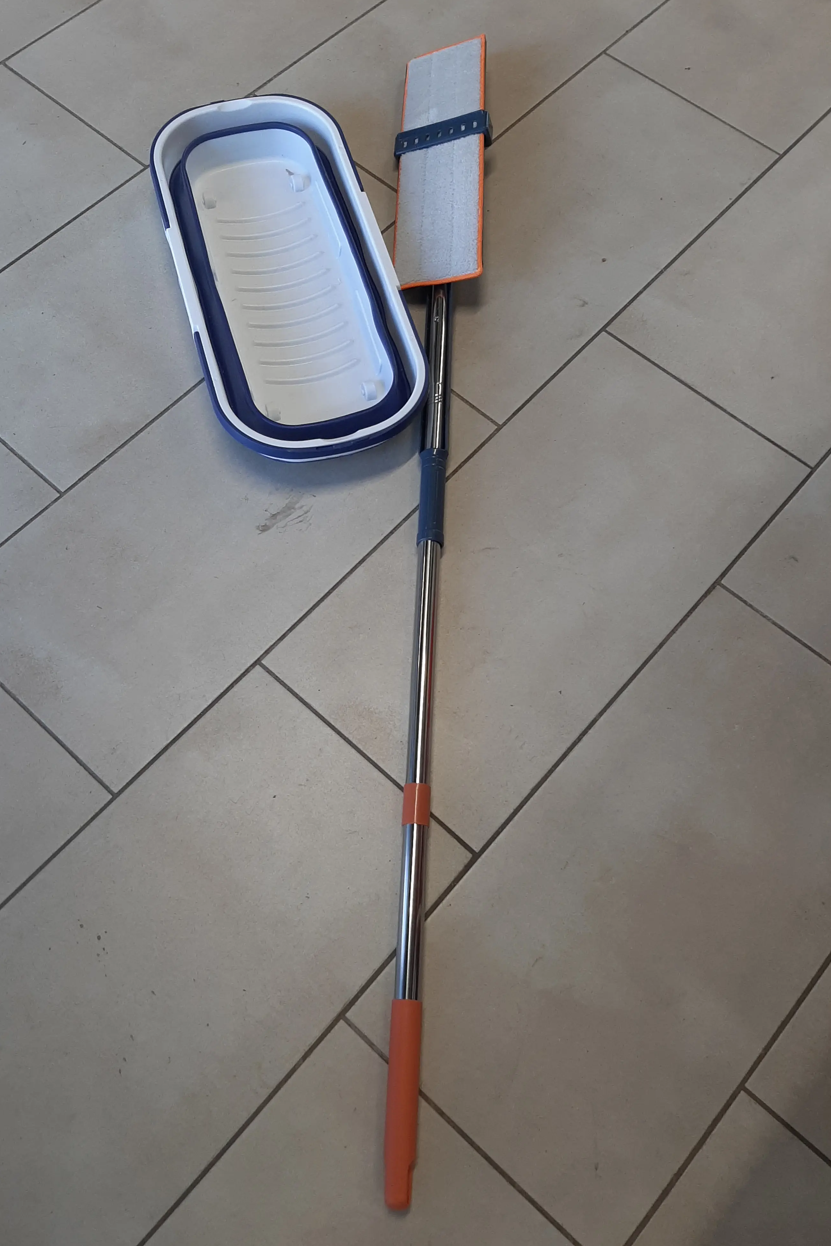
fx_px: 969
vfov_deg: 65.5
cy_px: 629
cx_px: 365
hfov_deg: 46.3
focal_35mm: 28
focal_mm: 3.93
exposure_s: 1/100
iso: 64
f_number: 1.7
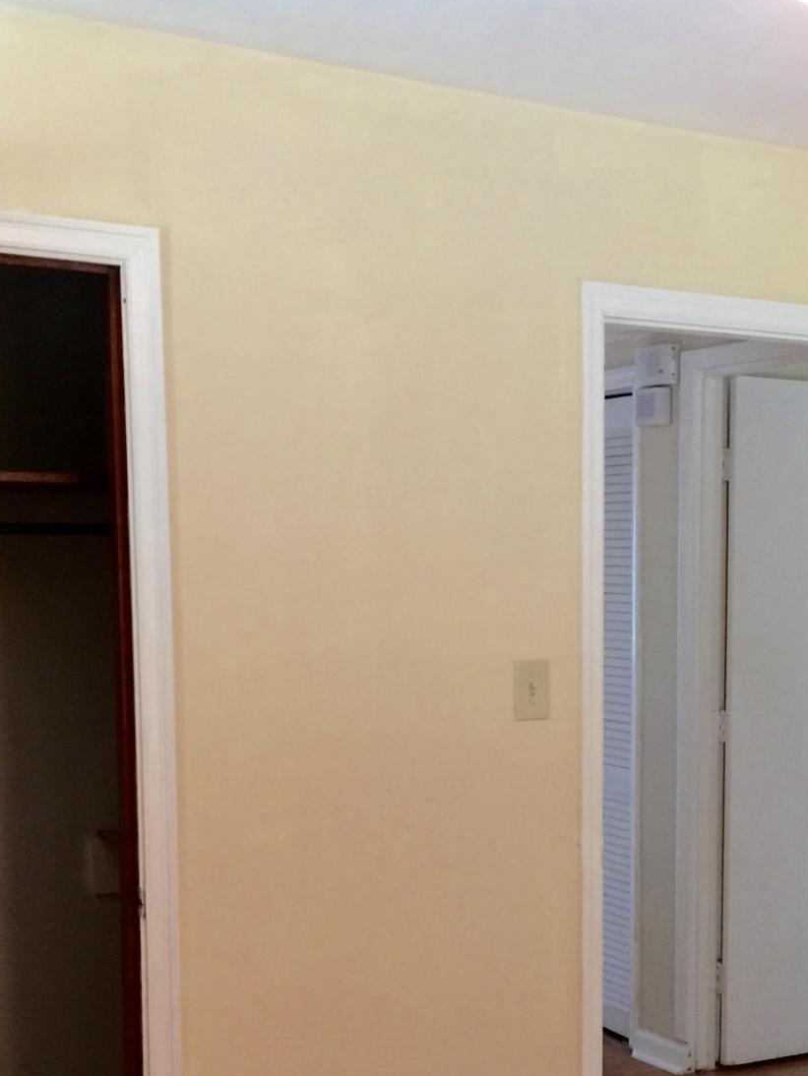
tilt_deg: -6.1
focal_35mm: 53
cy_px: 781
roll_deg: -0.6
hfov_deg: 26.8
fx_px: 1649
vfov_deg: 35.5
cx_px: 699
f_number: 2.2
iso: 64
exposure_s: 1/17
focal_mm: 4.15
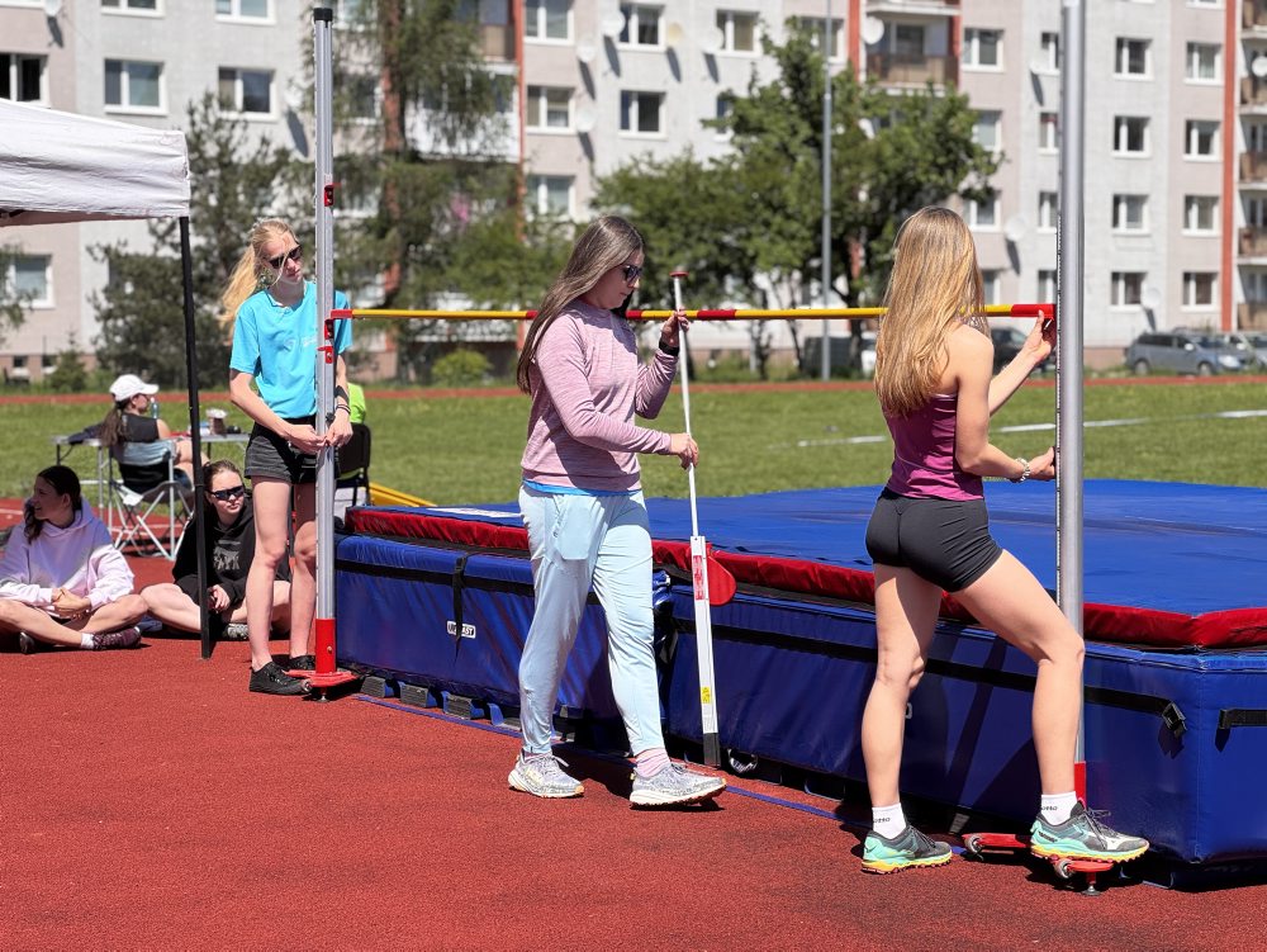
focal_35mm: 77
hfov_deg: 25.3
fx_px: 2820
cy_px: 476
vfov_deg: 19.2
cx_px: 634
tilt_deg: -2.9
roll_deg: +0.4
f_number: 2.8
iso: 25
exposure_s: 1/889
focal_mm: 9
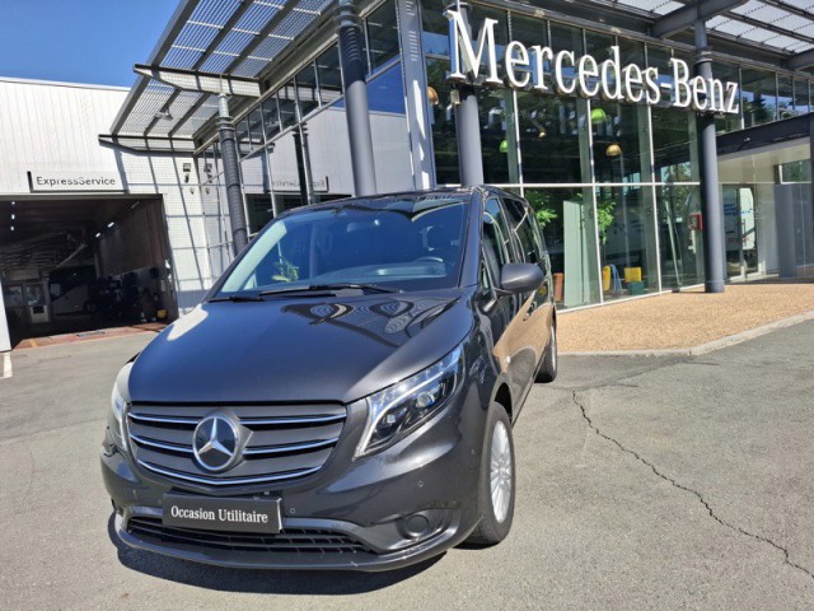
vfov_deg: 58.9
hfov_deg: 73.9
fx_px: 541
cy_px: 306
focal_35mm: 23
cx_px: 407
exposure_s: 1/1938
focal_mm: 5.54
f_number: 1.8
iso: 50
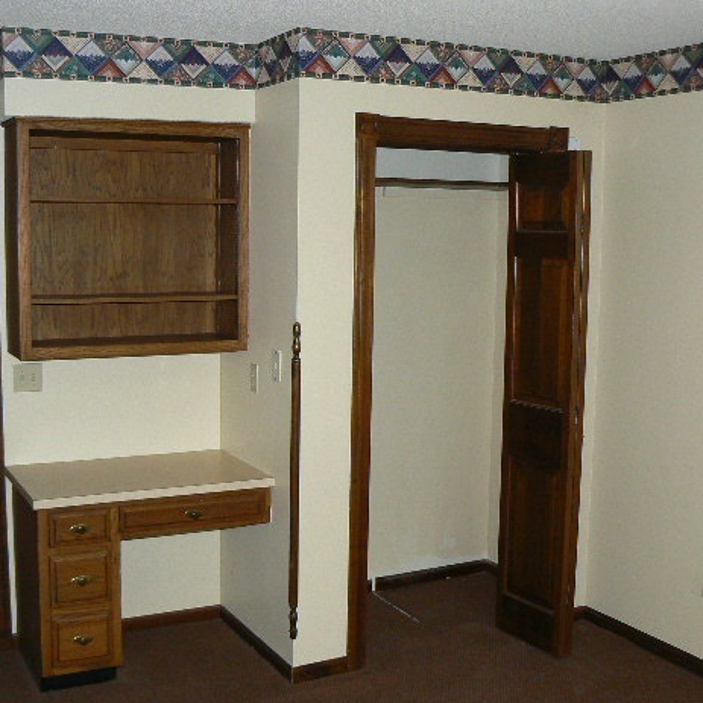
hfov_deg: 38.3
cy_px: 348
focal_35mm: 44
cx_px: 302
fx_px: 1011
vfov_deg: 38.3
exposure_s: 1/30
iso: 125
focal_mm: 6
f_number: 2.8
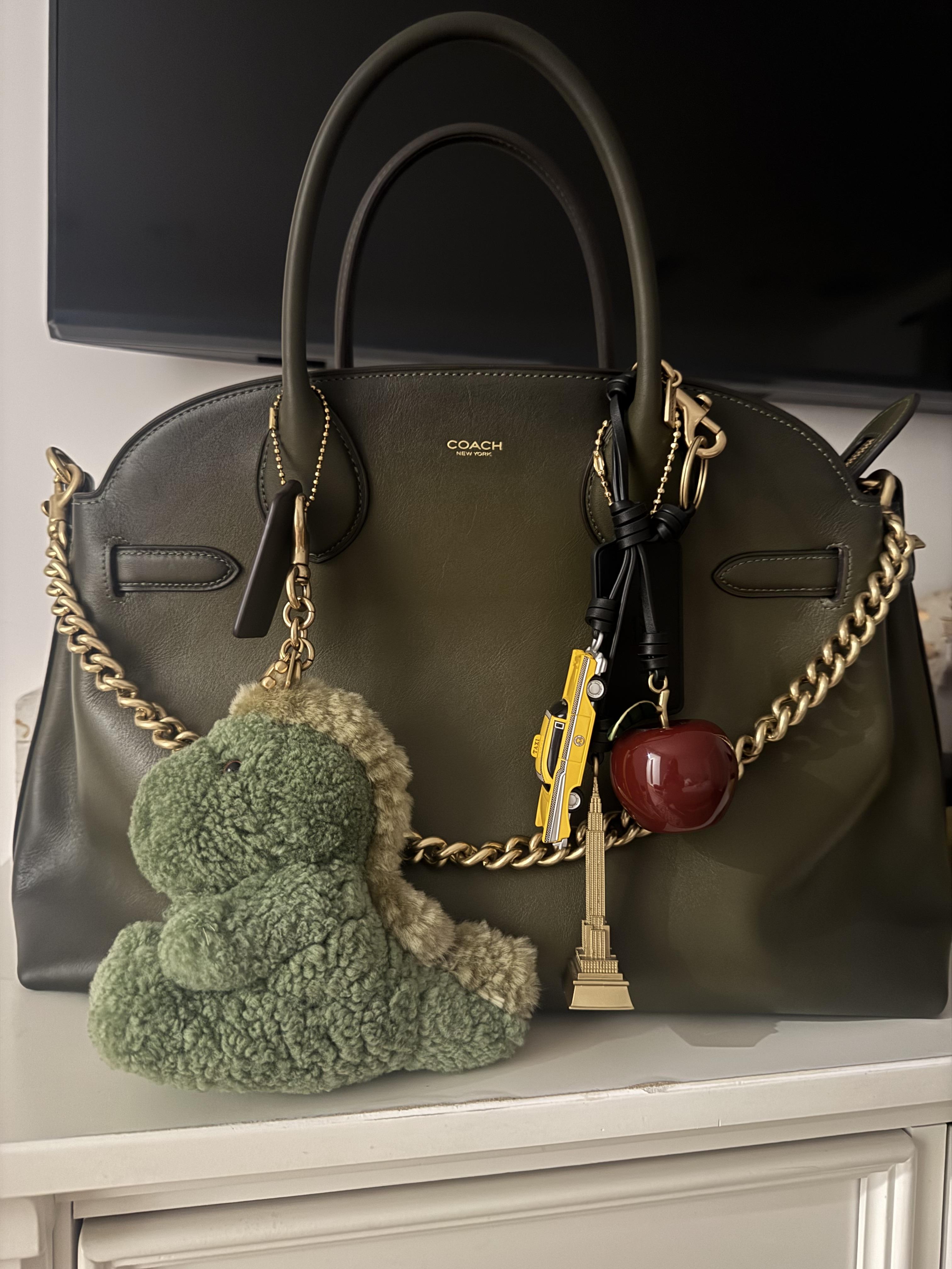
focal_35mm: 24
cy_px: 634
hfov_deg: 56.8
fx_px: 880
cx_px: 476
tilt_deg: -1.5
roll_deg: -0.2
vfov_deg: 71.6
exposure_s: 1/15
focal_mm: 6.76
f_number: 1.78
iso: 1000
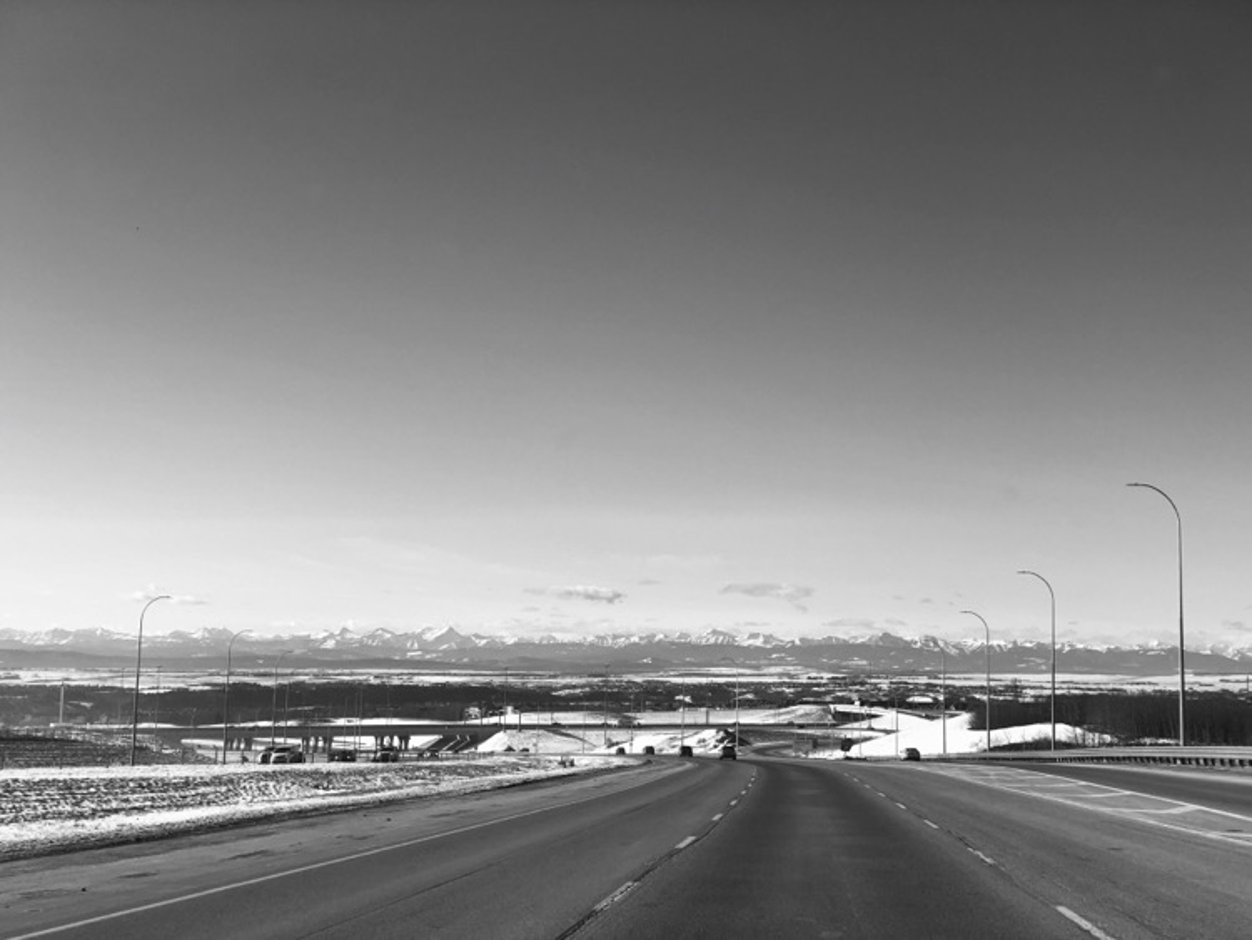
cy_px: 470
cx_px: 626
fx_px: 1881
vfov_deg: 28.0
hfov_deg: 36.8
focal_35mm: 52
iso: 16
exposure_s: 1/1548
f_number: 2.4
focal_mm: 6
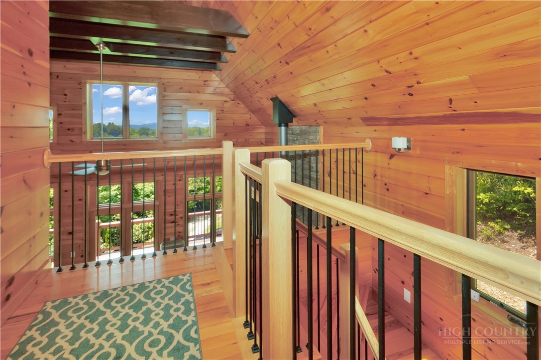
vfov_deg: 77.2
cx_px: 270
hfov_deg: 100.5
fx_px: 225
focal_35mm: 15
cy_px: 180
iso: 100
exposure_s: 1/60
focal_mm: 10
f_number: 8
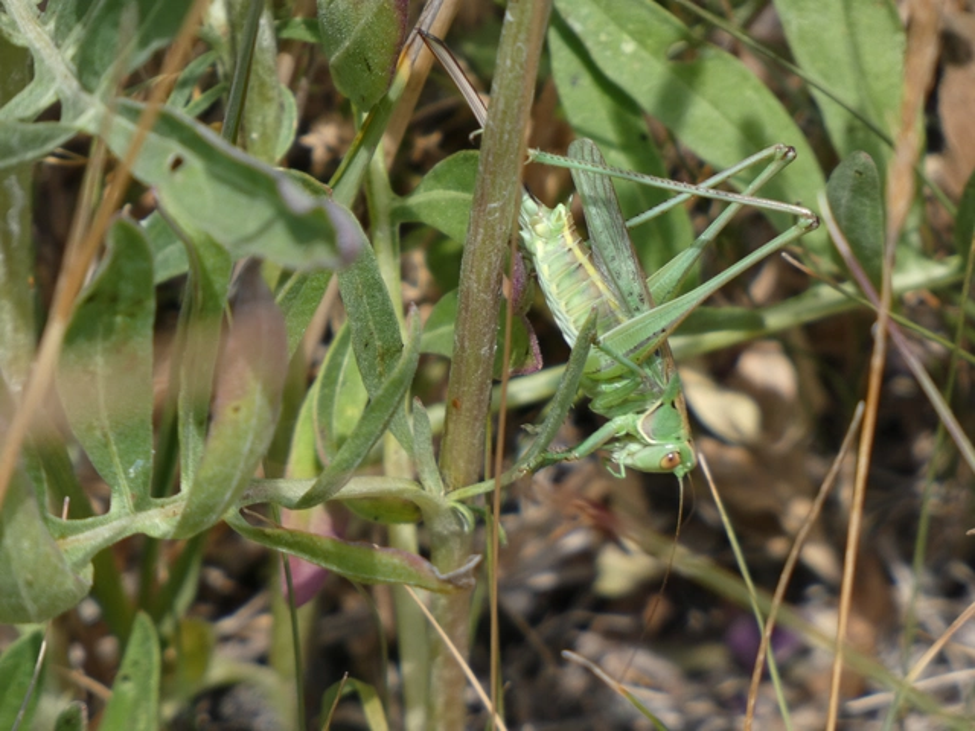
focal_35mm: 947
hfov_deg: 2.1
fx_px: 26673
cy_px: 366
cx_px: 488
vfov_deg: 1.6
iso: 80
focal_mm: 169.6
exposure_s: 1/320
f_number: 5.6
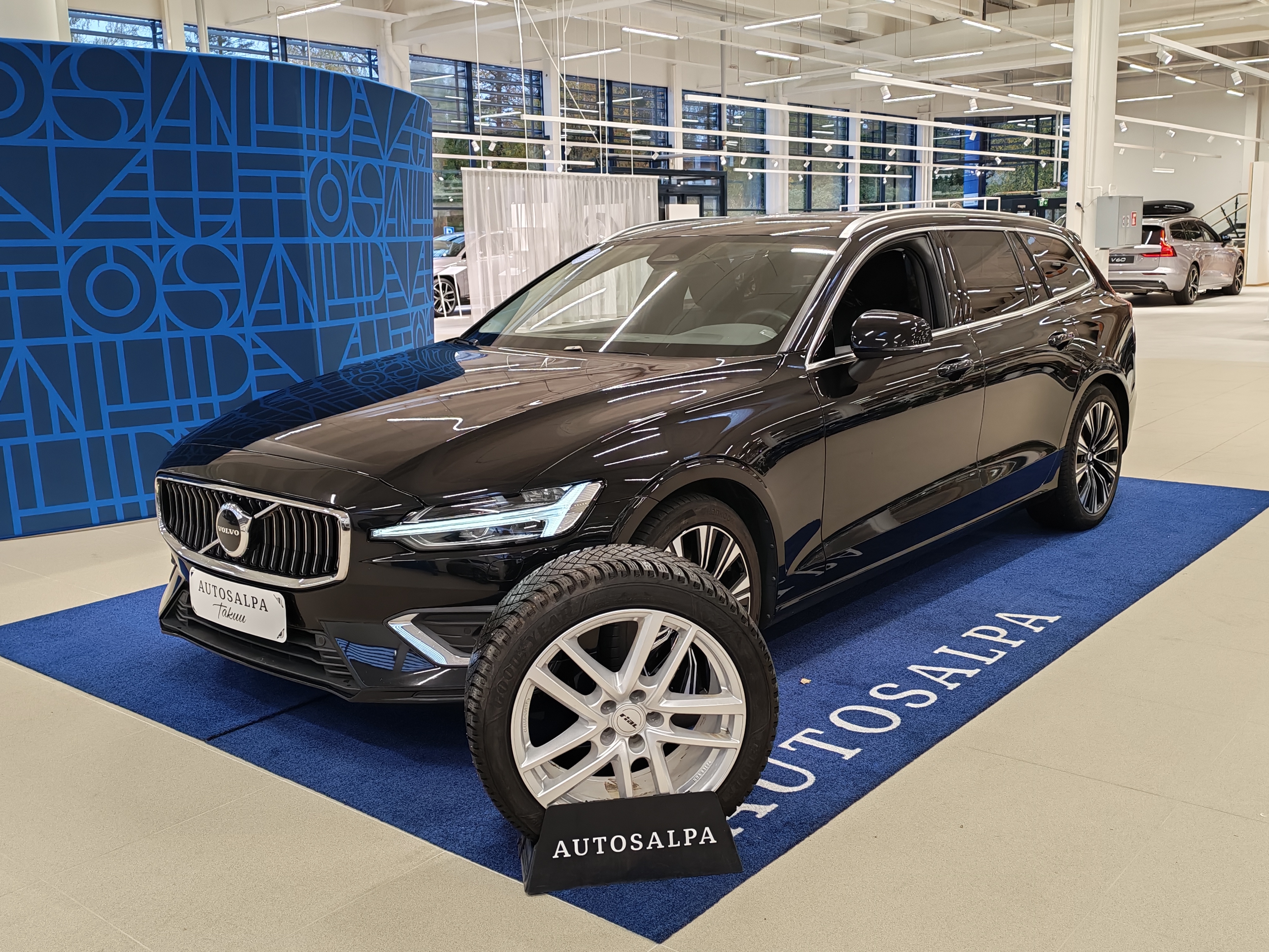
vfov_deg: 41.8
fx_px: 1246
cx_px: 634
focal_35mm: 34
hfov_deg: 54.0
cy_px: 476
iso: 320
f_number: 1.9
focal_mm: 6.12
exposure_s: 1/100
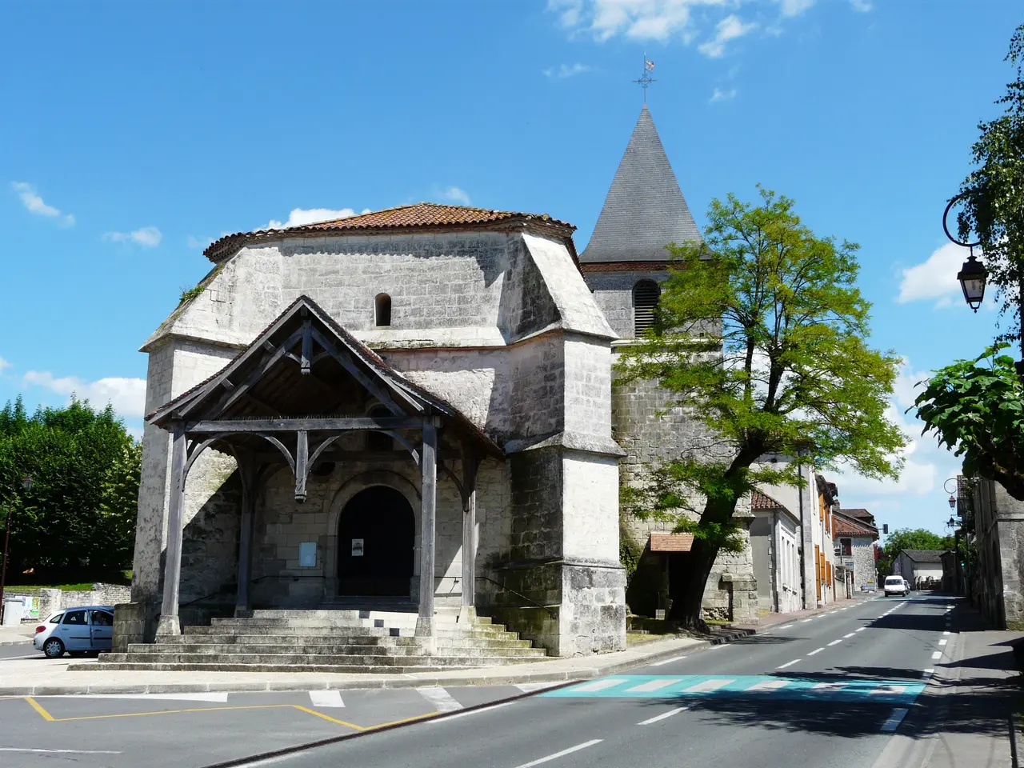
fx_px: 1242
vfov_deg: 34.3
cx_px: 512
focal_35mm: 42
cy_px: 384
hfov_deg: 44.8
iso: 100
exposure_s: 1/500
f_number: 5.6
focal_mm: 6.8
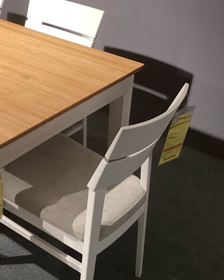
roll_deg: +0.5
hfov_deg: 22.9
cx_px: -48
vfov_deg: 30.9
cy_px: 113
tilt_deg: -29.3
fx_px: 506
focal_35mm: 61
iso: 125
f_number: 2.4
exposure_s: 1/60
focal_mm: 3.3
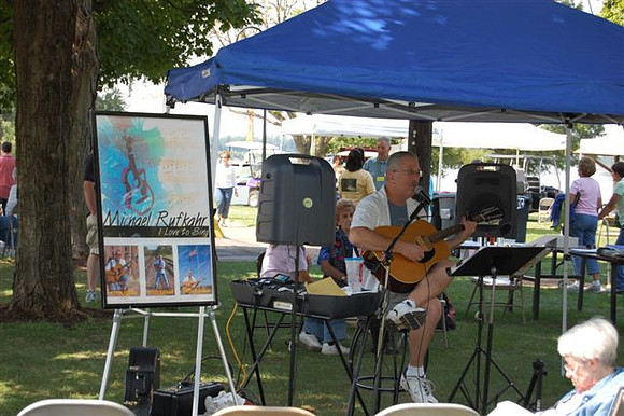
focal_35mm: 82
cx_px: 312
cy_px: 208
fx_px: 1429
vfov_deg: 16.5
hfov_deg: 24.6
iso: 400
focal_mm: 55
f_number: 5.6
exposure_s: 1/400
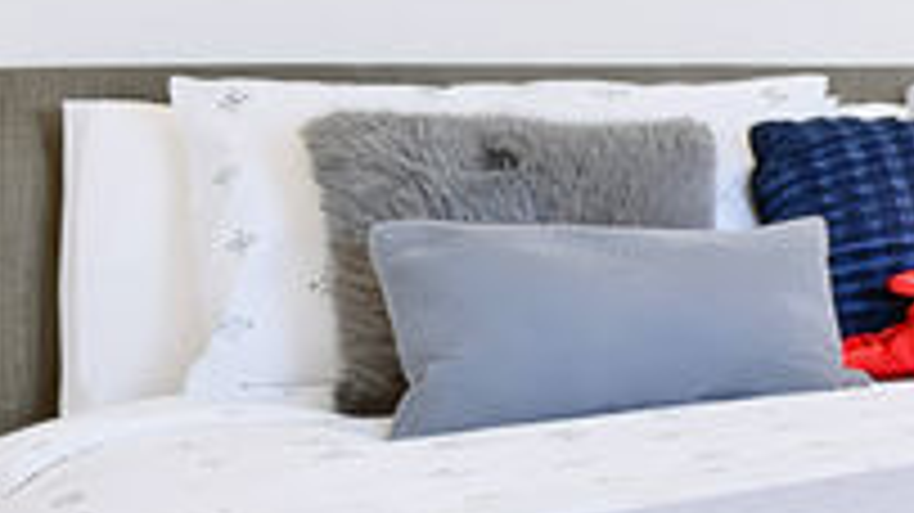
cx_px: 1869
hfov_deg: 18.2
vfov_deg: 16.2
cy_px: 101
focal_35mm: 74
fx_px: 1793
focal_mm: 14
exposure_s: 1/15
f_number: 8
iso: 250
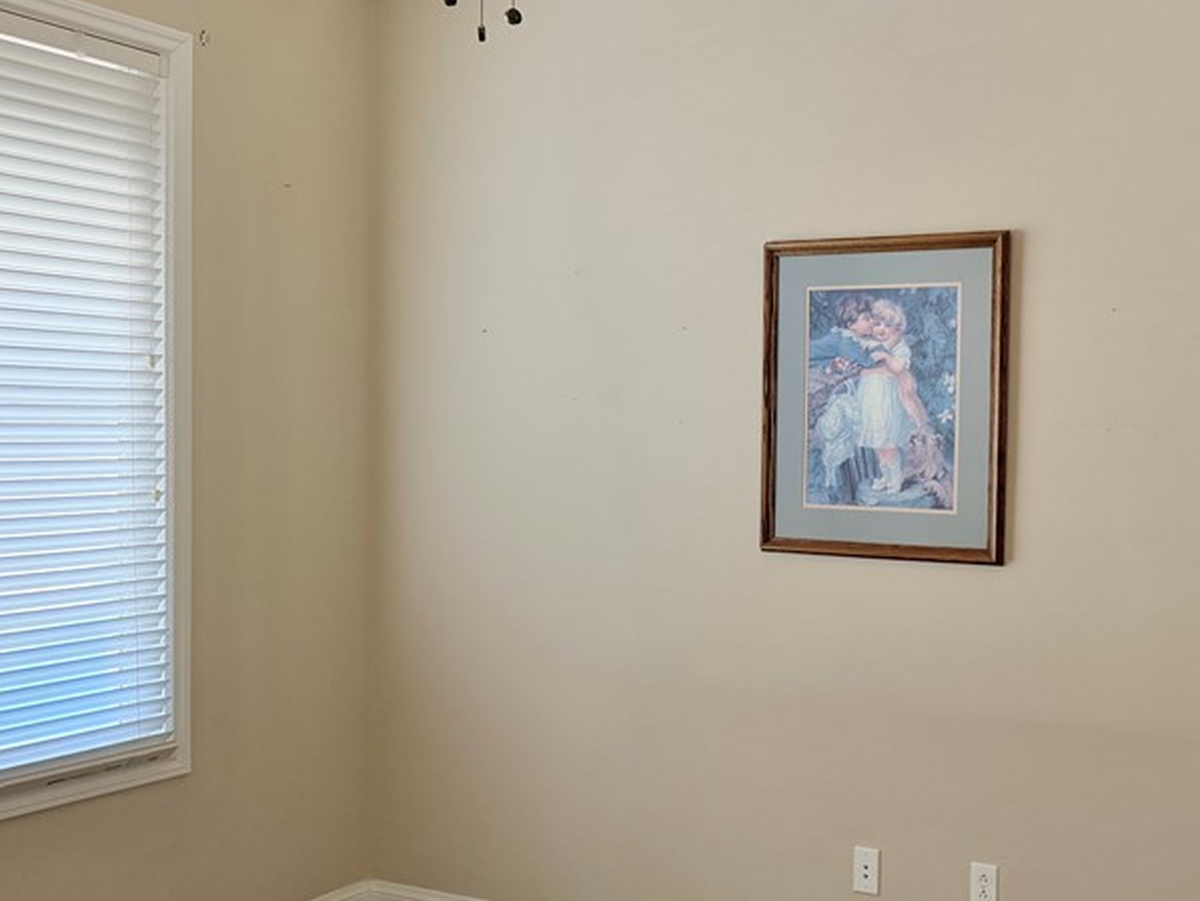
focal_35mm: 41
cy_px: 453
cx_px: 801
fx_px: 1422
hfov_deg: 45.1
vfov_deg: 35.2
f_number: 1.78
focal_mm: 6.76
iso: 160
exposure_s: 1/120
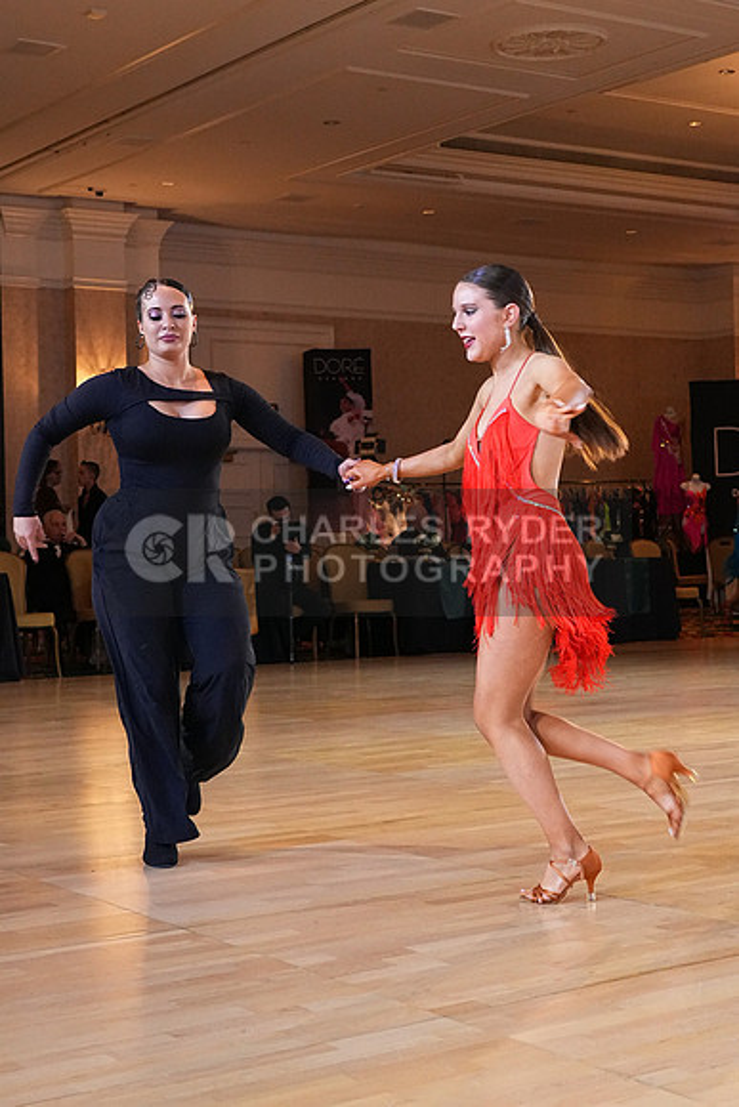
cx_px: 370
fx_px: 1692
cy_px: 554
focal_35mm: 55
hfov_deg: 24.6
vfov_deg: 36.2
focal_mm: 37
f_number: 6.3
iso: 5000
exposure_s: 1/200
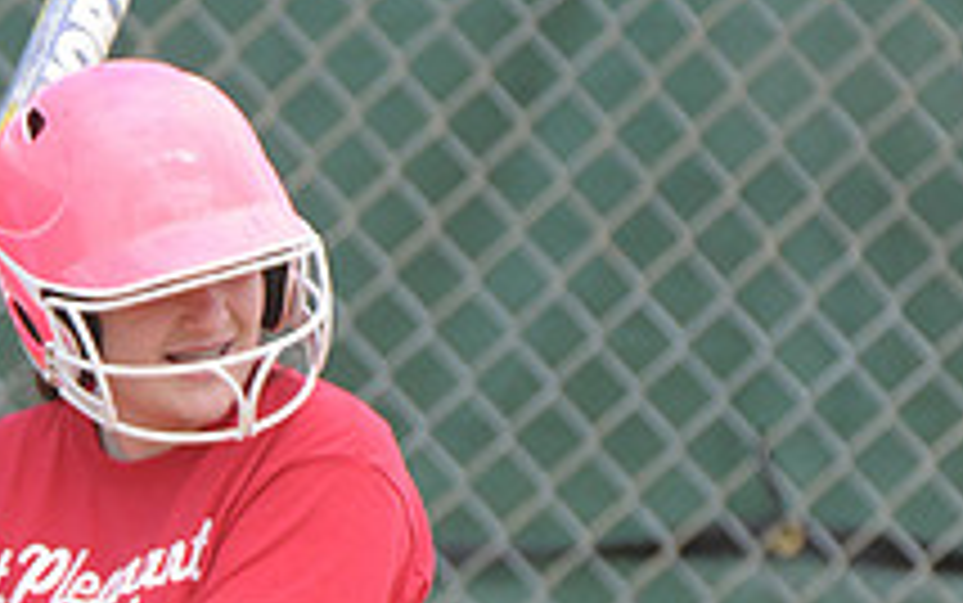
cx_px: 209
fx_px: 43511
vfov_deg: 0.8
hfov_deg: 1.3
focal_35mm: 1657
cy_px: 950
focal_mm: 400
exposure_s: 1/800
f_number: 4.5
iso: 400
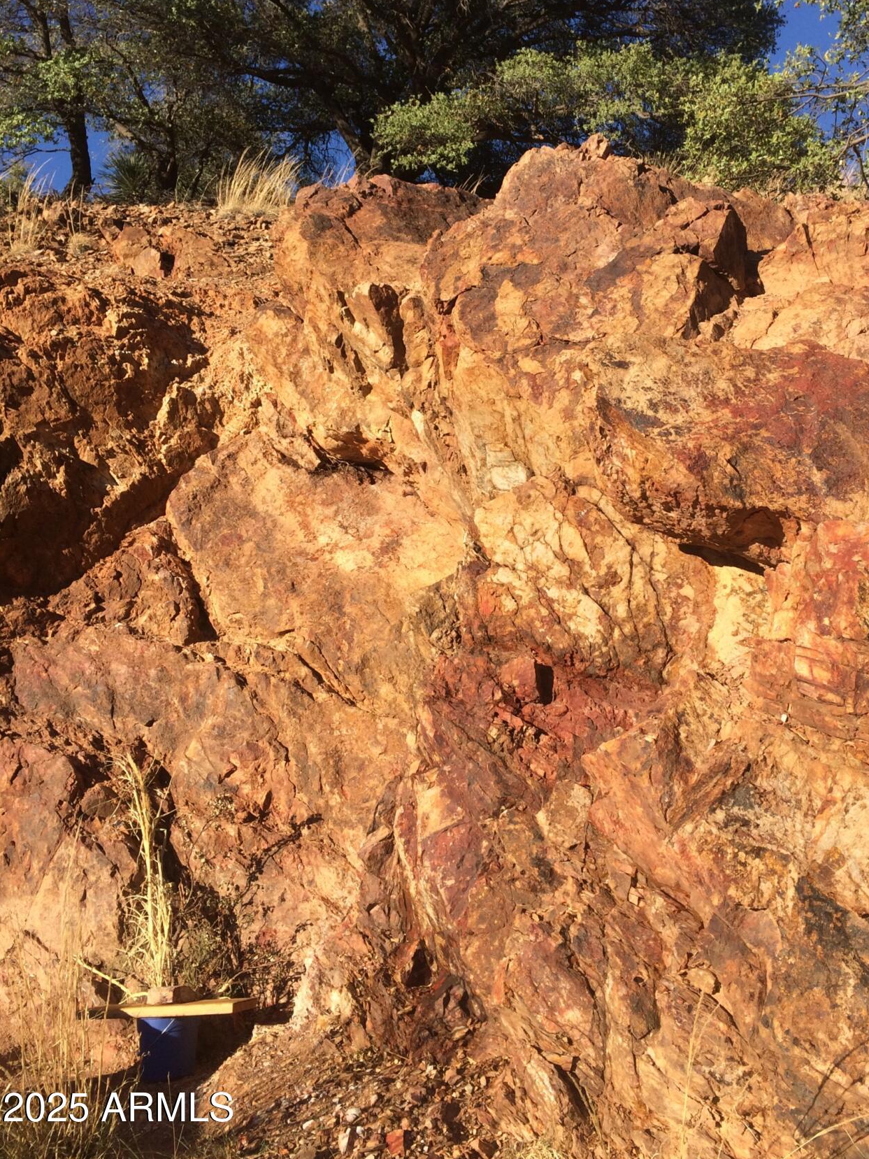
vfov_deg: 52.3
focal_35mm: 35
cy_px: 472
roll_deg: +1.3
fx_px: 1171
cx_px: 523
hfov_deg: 40.5
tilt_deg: +9.7
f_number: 2.2
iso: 32
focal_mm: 4.15
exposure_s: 1/1208
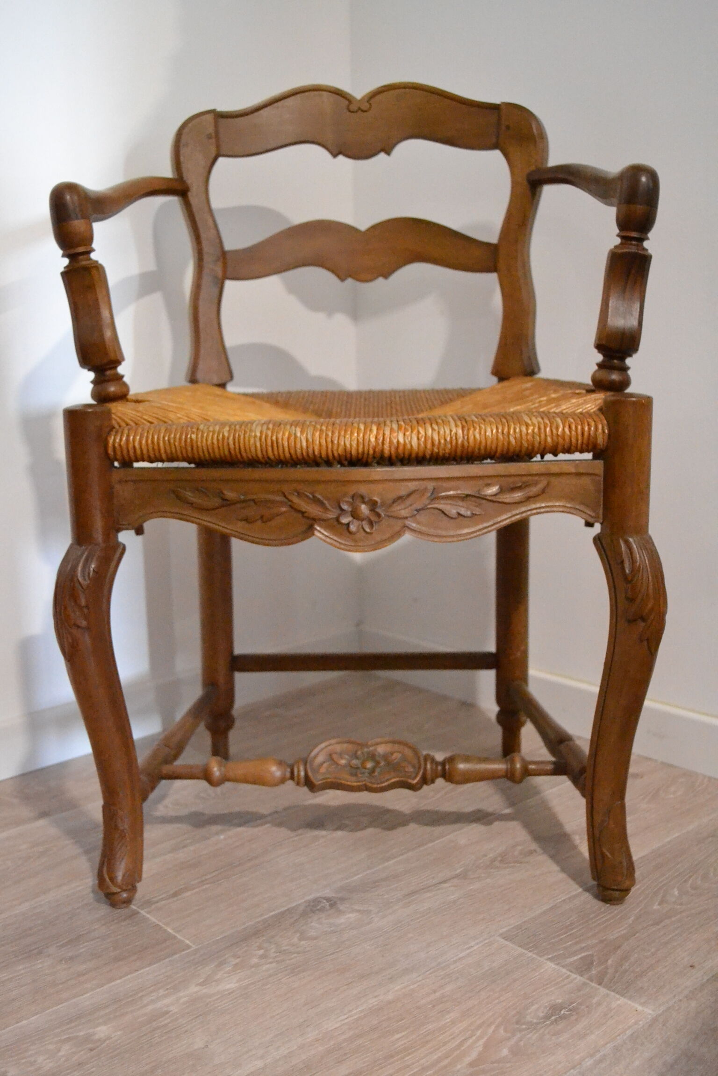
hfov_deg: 34.2
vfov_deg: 49.6
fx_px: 1167
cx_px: 359
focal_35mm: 39
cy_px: 538
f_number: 4.2
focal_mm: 26
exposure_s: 1/100
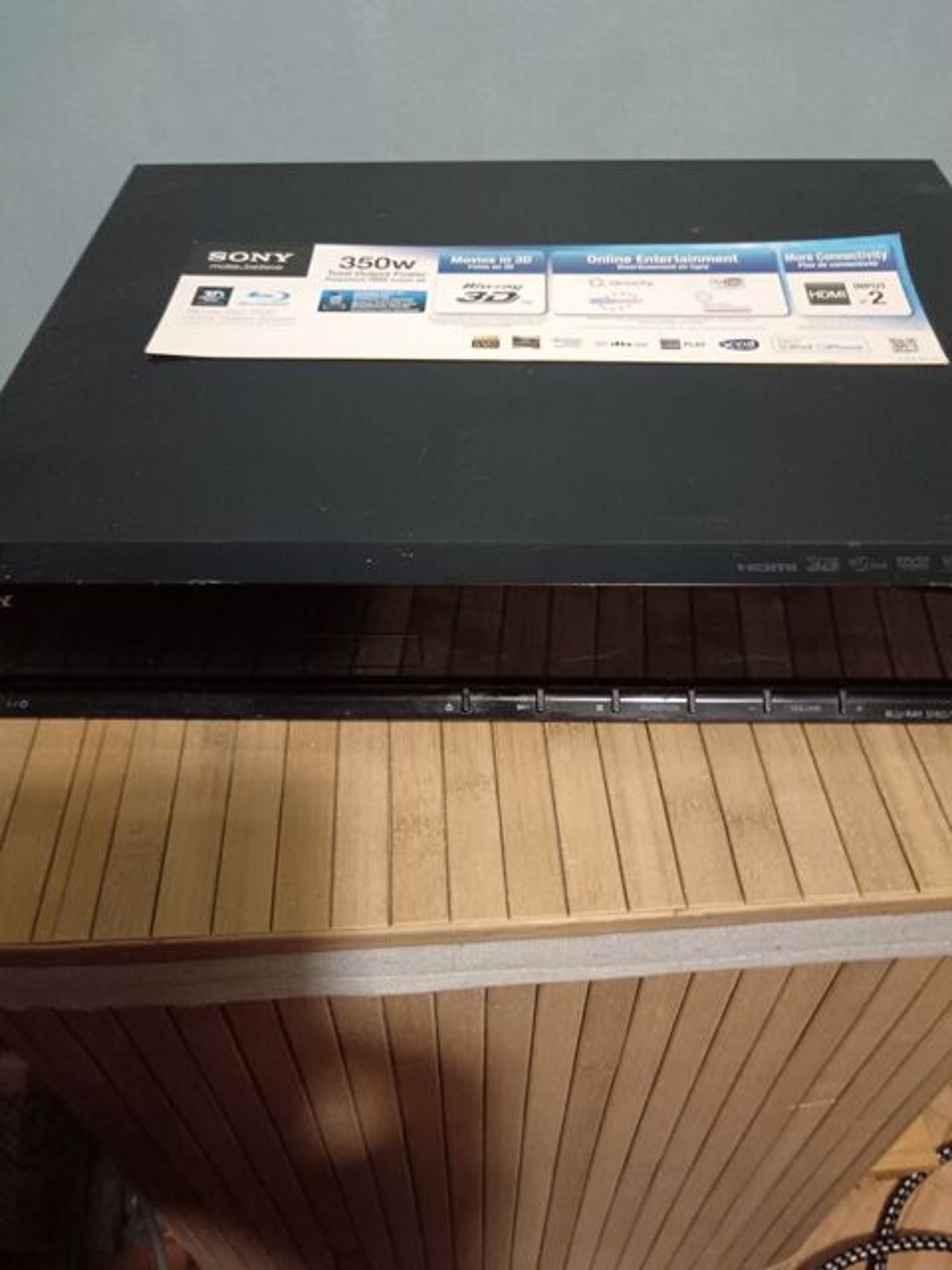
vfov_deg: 65.3
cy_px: 635
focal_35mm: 27
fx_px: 990
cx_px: 476
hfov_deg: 51.4
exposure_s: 1/50
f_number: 1.9
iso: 3115
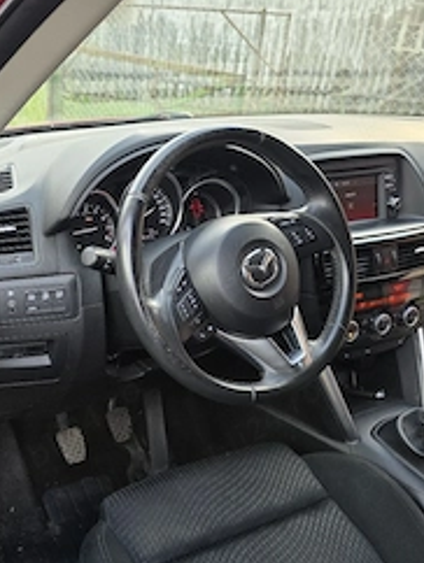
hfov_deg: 37.0
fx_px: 620
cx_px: 112
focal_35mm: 38
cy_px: 284
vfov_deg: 48.9
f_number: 1.7
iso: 80
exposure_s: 1/182
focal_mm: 6.3
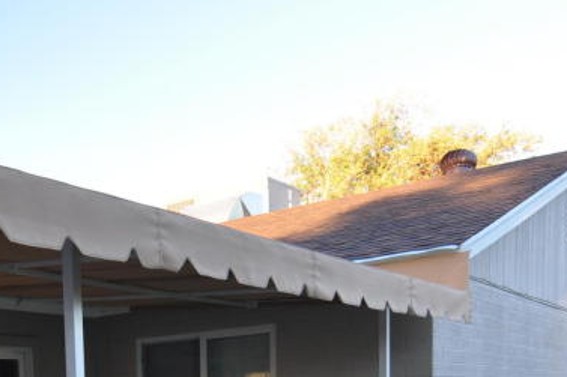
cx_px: 83
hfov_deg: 37.3
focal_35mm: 51
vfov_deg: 23.3
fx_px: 795
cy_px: 503
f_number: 4.5
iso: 400
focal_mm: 11
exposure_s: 1/80
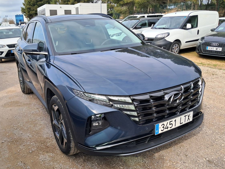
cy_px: 90
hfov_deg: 58.2
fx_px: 201
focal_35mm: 31
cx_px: 99
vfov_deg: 45.4
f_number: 1.8
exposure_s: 1/403
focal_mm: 4
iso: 50
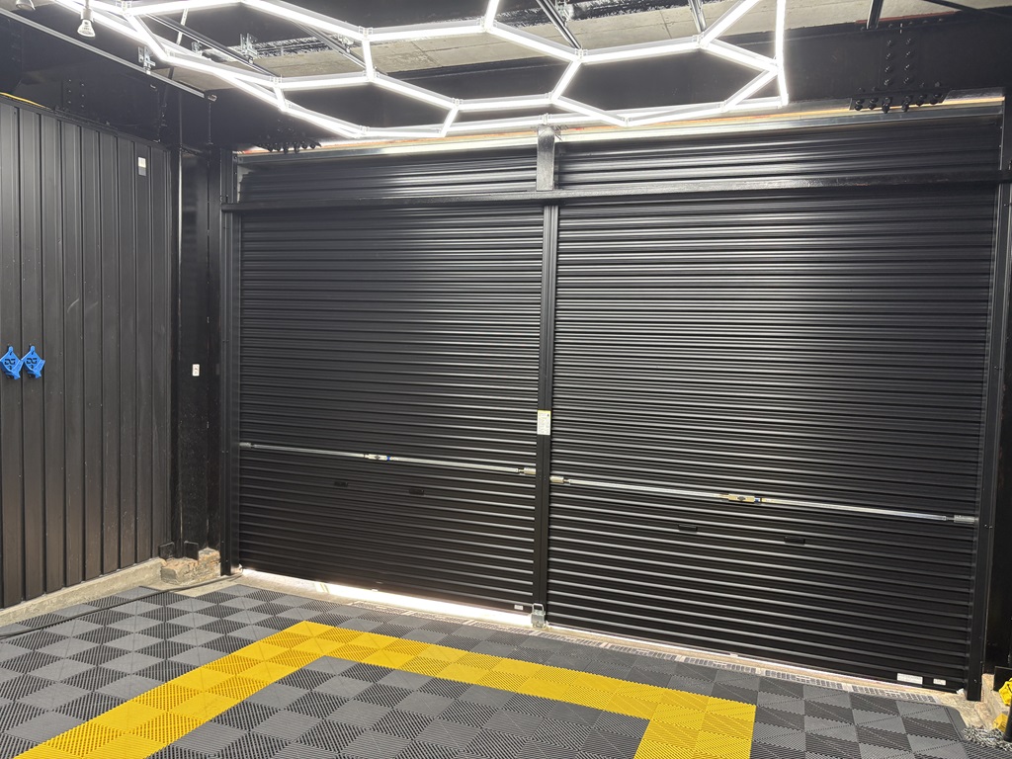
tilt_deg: -3.8
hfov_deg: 67.3
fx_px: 760
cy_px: 380
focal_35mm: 26
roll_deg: -1.0
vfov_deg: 53.1
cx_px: 506
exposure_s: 1/60
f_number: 1.6
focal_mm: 5.96
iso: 125
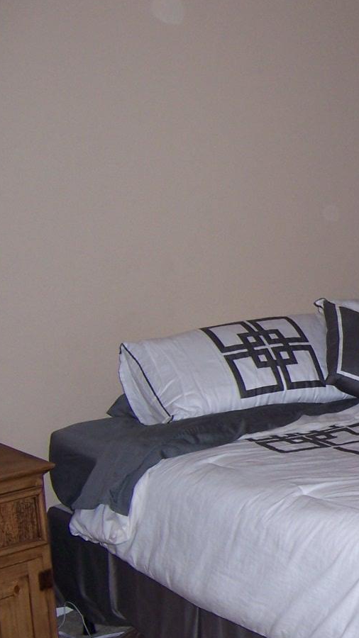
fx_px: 1050
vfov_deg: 33.8
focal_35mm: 62
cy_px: 342
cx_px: 519
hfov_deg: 17.6
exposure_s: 1/60
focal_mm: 5.5
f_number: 2.8
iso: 80
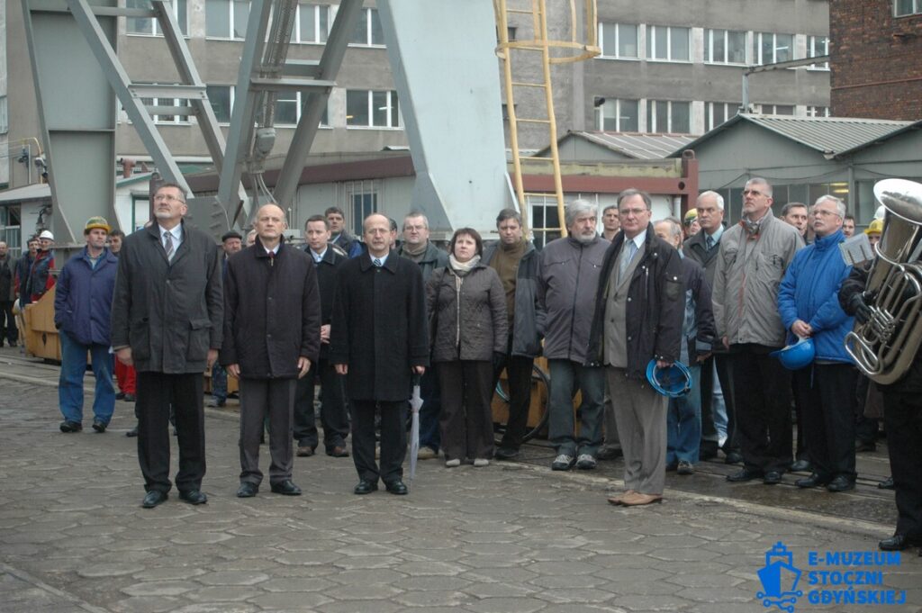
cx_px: 461
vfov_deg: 18.2
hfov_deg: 27.0
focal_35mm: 75
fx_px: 1919
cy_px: 306
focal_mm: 50
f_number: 5.6
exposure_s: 1/250
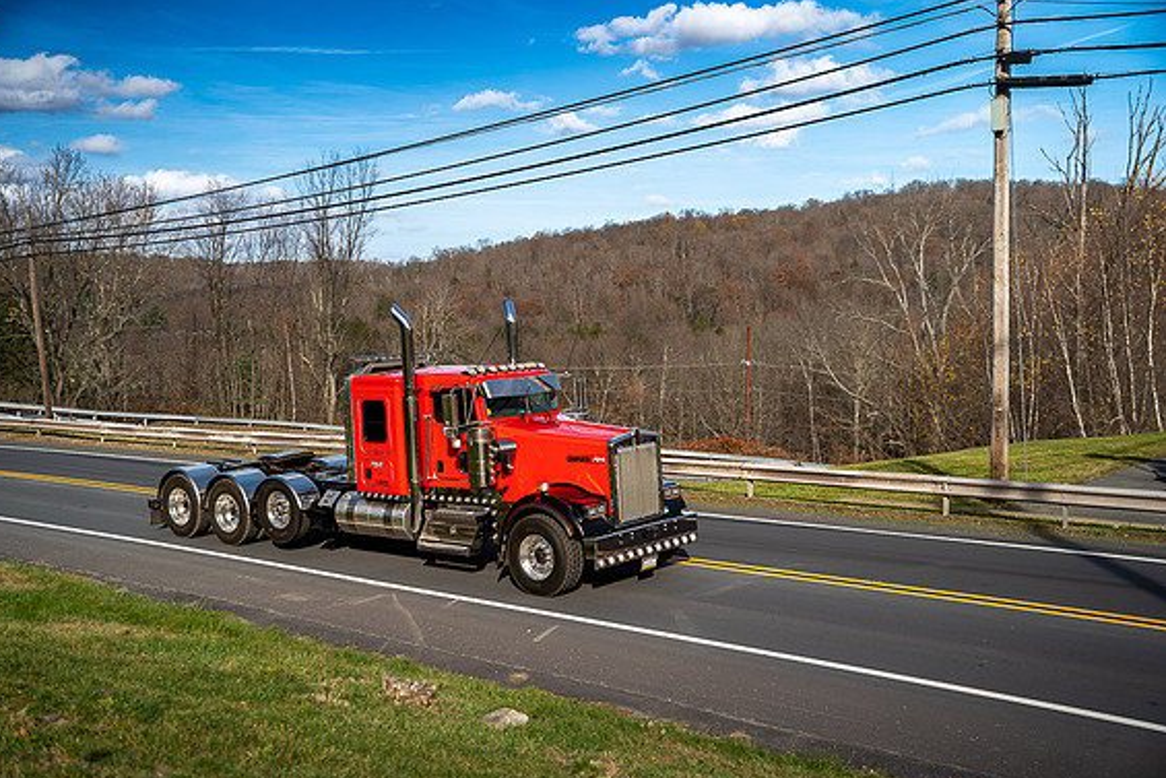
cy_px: 395
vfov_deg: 34.2
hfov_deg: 49.5
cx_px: 570
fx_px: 1263
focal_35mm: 39
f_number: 2.2
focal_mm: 38
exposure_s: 1/160
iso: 125
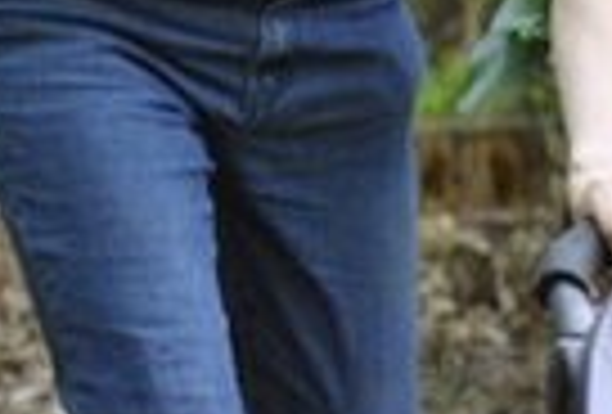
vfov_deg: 2.2
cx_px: -81
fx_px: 10980
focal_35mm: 643
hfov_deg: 3.2
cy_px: -490
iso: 800
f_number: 4.5
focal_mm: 90
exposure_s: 1/125
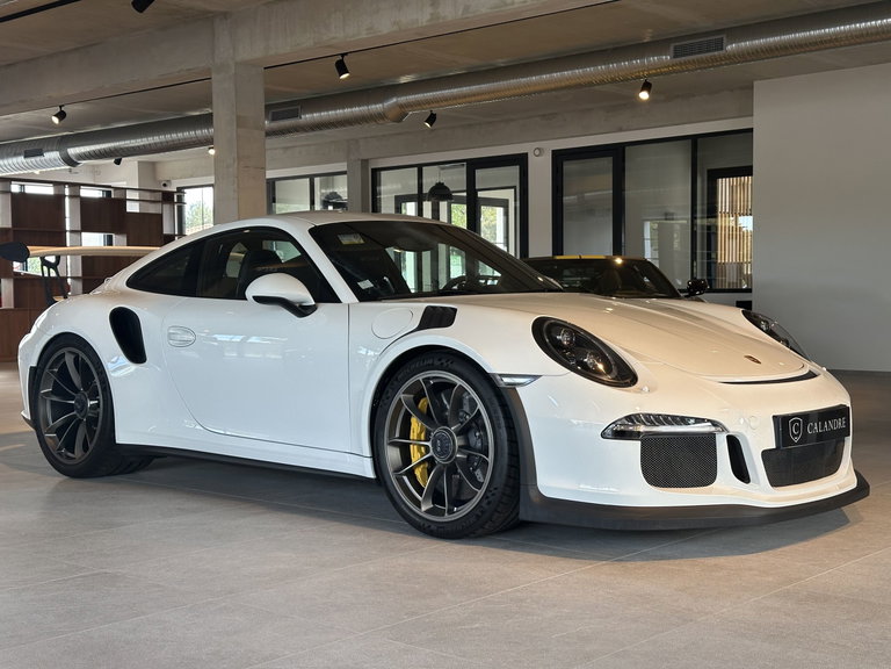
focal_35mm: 48
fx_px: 1235
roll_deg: +0.2
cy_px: 334
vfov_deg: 30.3
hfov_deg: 39.7
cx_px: 446
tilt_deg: -2.5
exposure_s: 1/121
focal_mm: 6.86
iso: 64
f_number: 1.78
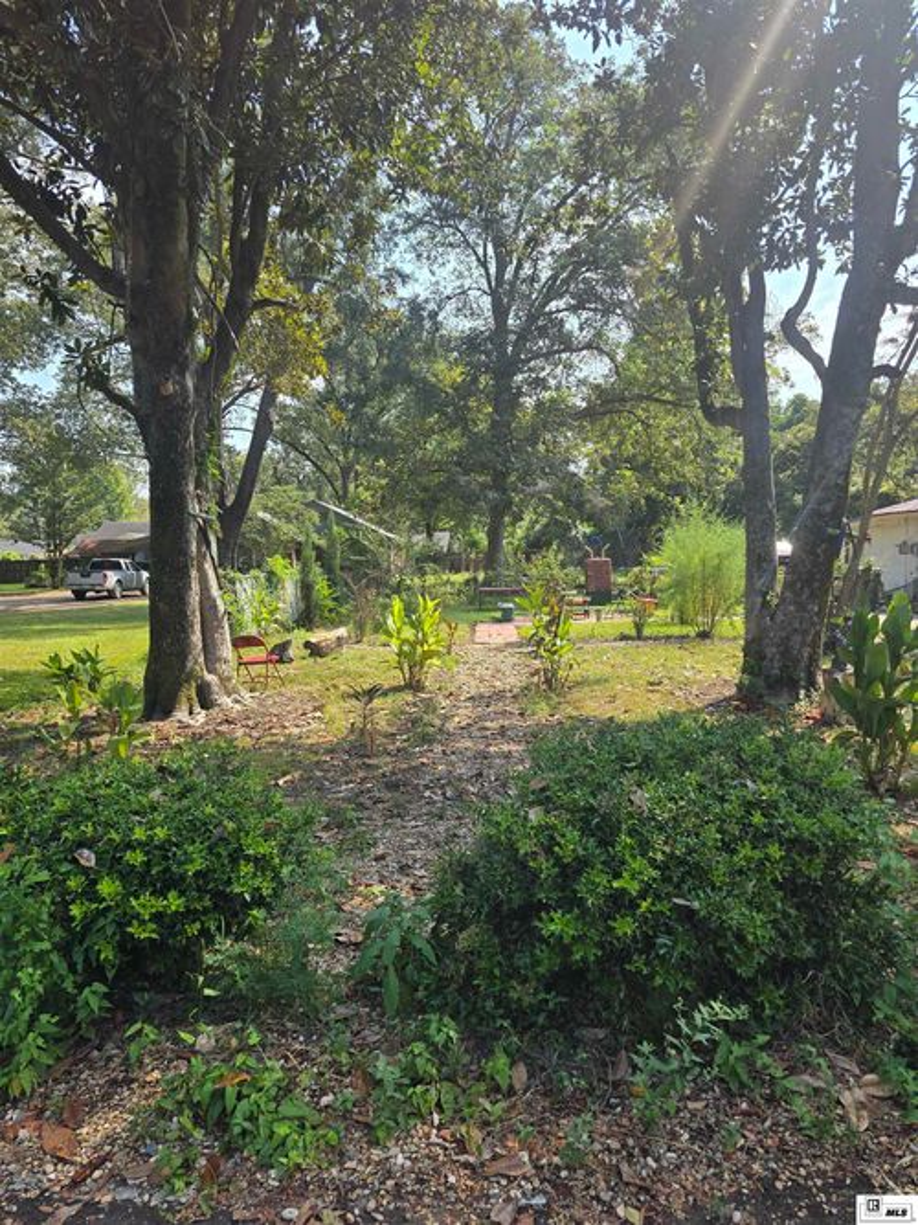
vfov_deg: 73.9
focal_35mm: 23
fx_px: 814
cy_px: 612
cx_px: 459
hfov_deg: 58.9
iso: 12
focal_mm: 6.3
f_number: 1.7
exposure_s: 1/303
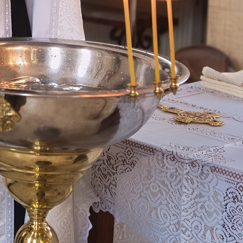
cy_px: -74
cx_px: -25
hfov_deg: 13.1
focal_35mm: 131
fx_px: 1040
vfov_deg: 12.9
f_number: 2.8
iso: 1250
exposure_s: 1/250
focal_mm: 46
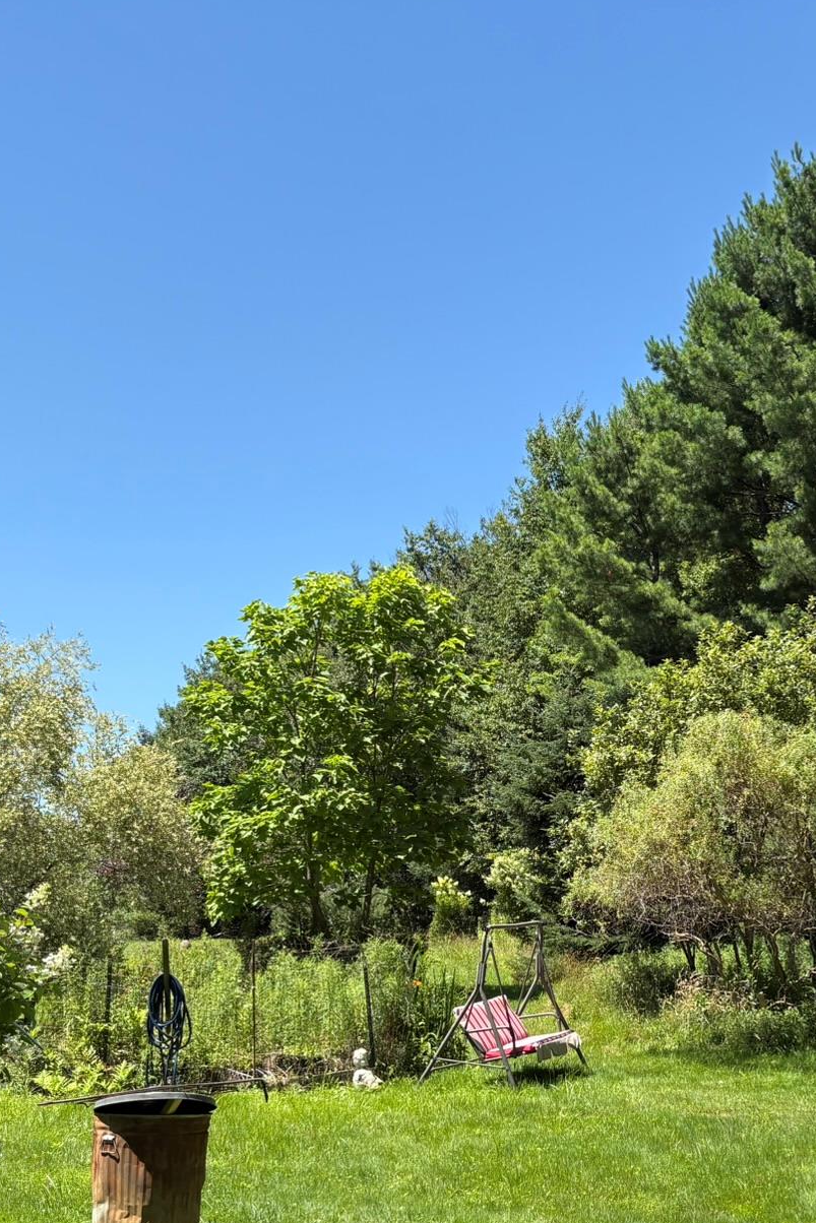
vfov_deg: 42.4
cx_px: 560
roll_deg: +0.4
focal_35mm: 46
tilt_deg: +11.0
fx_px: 1563
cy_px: 766
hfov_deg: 29.0
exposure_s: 1/1626
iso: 50
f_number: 1.6
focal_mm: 5.96
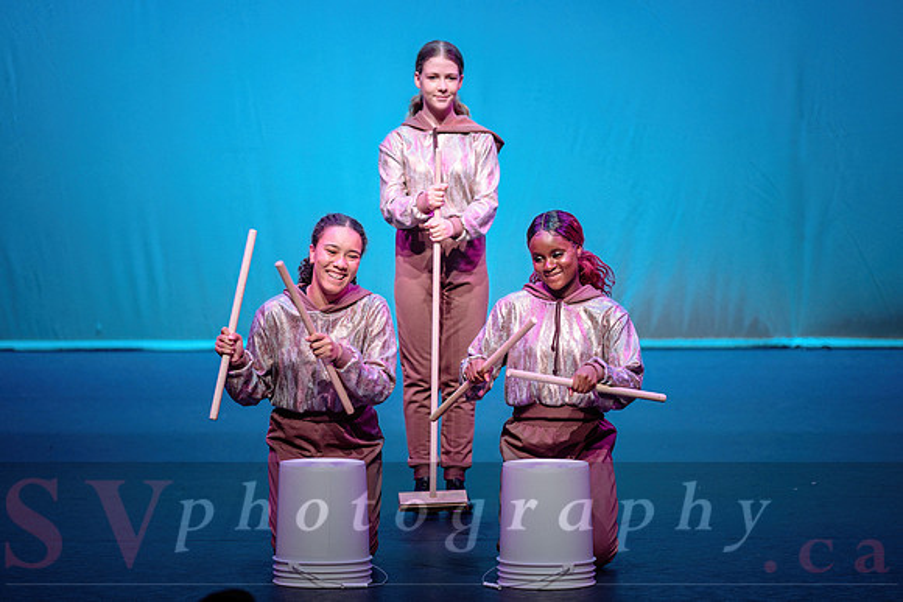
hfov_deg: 10.7
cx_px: 452
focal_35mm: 192
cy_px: 301
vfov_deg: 7.2
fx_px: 4805
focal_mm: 185
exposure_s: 1/400
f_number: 2.8
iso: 1600
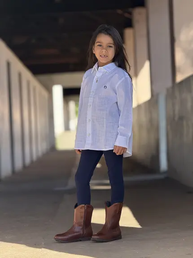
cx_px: 96
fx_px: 893
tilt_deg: +0.5
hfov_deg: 12.3
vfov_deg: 16.4
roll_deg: +2.2
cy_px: 129
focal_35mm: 120
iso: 64
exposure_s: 1/344
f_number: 2.8
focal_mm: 15.66
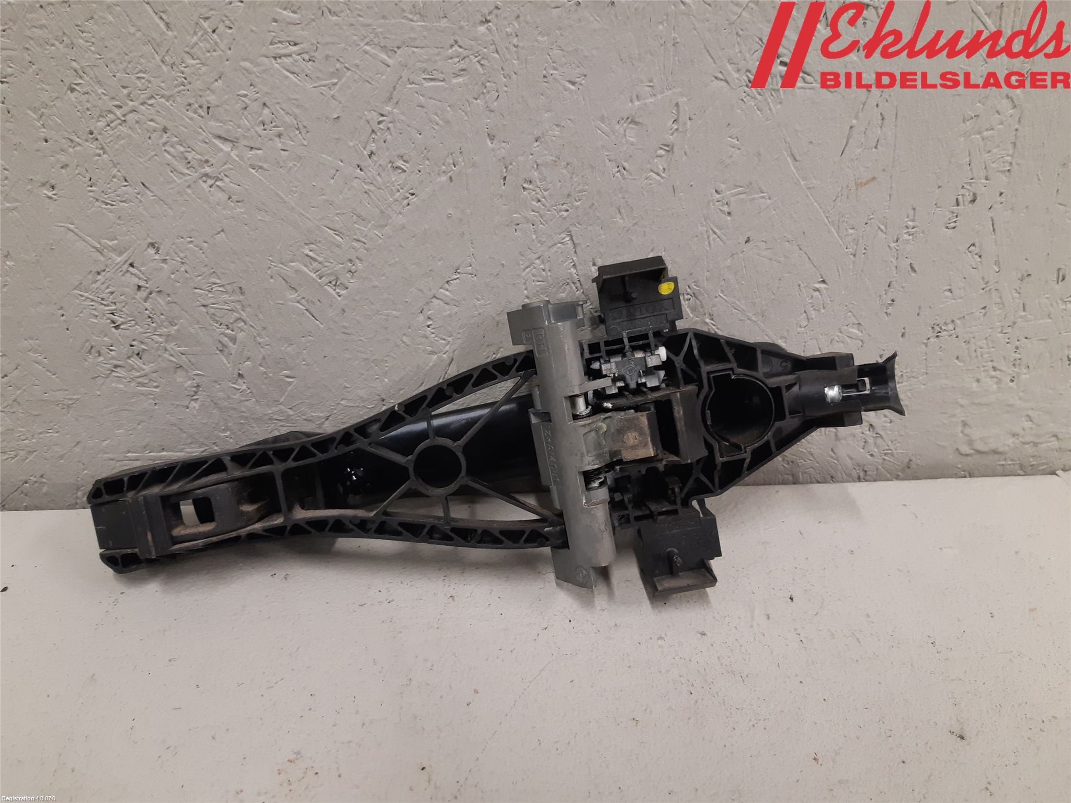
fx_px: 804
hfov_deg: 67.3
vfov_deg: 53.1
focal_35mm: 26
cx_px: 536
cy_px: 402
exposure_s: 1/50
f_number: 1.7
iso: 160
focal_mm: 3.93
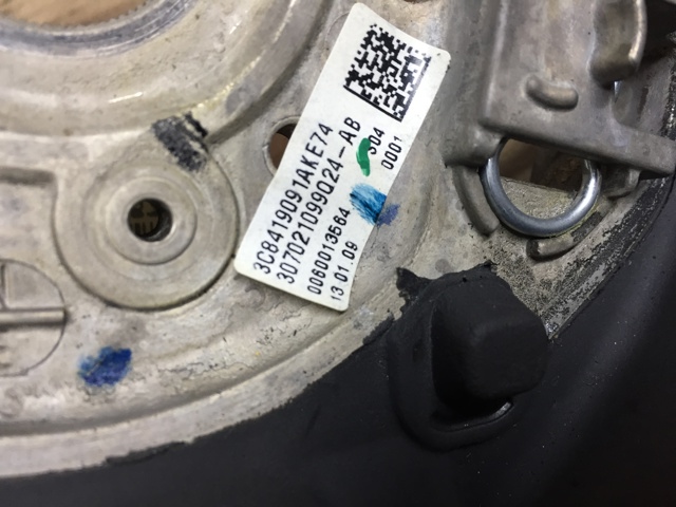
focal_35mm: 29
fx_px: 566
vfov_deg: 48.2
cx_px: 338
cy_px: 254
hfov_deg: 61.7
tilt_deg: -59.2
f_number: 2.2
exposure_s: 1/33
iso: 50
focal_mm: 4.15
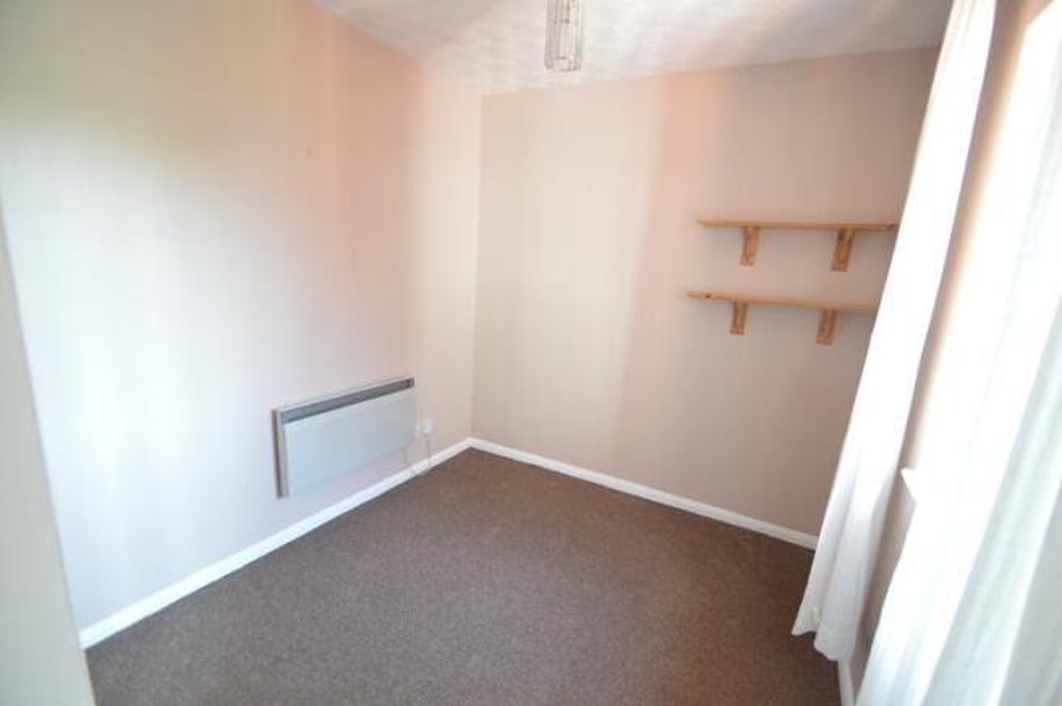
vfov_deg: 77.2
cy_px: 353
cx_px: 531
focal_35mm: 15
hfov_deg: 100.4
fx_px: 442
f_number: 3.5
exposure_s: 1/15
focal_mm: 10
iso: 400
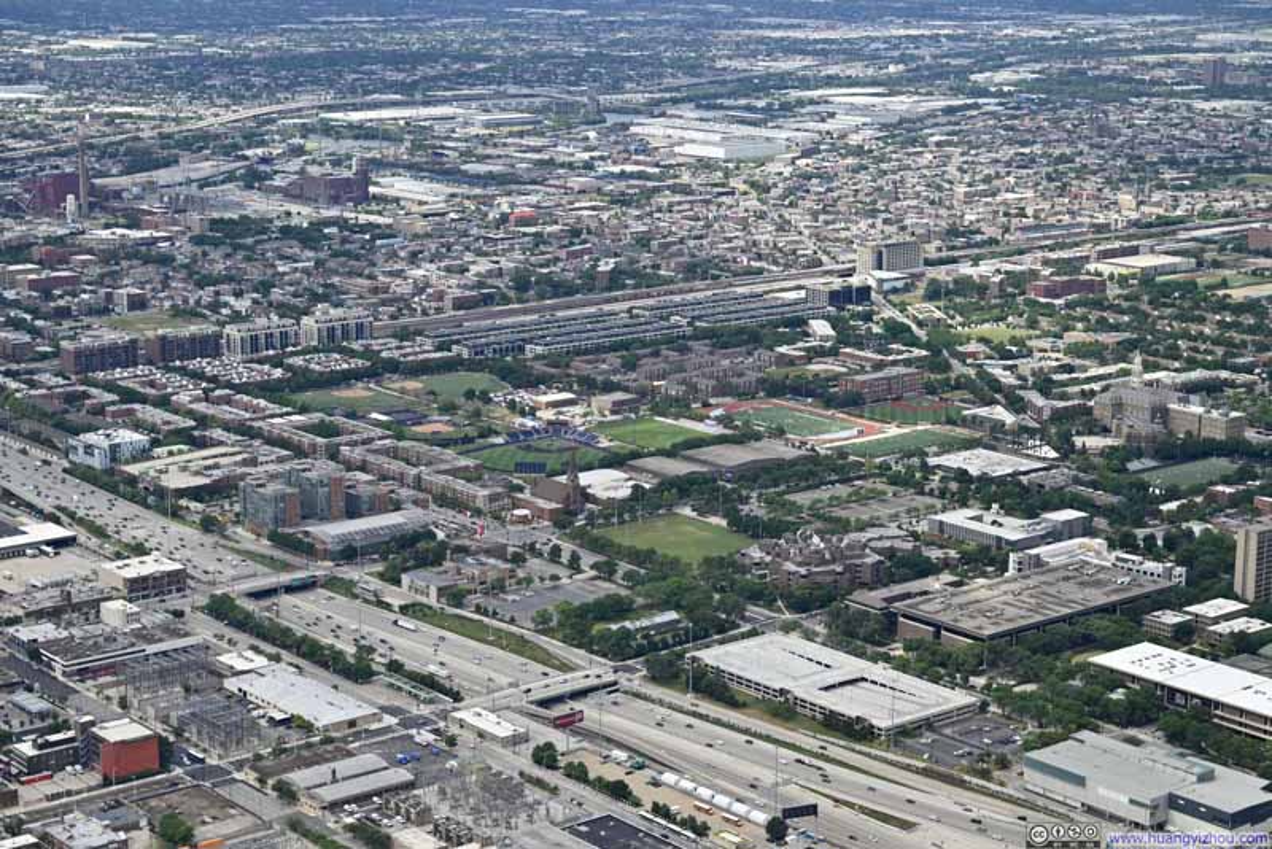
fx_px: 2156
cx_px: 636
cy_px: 424
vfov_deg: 22.3
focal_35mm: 61
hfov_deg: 32.9
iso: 100
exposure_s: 1/500
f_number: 5
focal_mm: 61
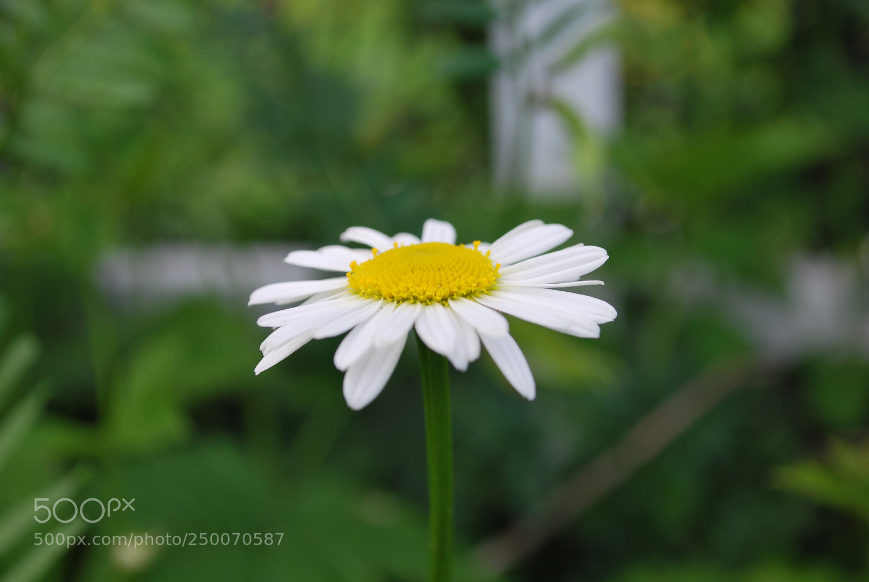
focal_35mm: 60
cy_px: 291
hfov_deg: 33.4
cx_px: 434
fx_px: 1450
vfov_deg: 22.7
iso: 180
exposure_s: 1/125
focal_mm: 40
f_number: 5.6
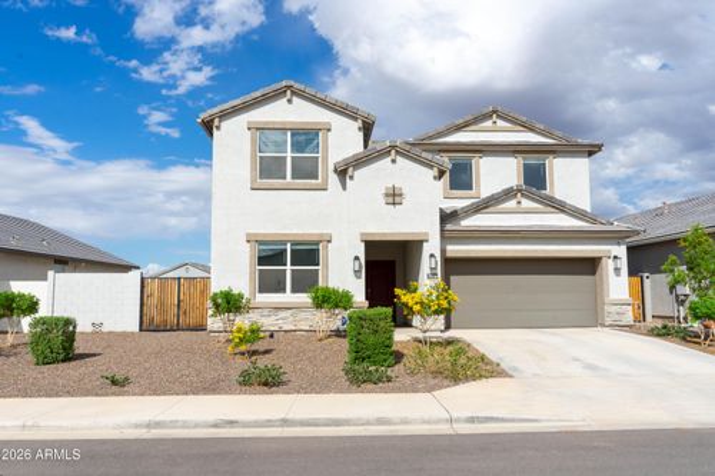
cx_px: 358
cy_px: 238
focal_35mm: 28
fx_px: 556
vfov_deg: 46.4
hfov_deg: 65.5
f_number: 11
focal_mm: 28
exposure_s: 1/320
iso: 100
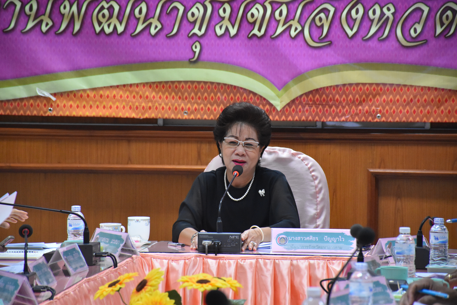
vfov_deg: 6.5
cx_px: 228
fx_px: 2666
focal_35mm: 210
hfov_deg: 9.8
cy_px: 152
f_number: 5.6
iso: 3600
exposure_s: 1/125
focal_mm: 140
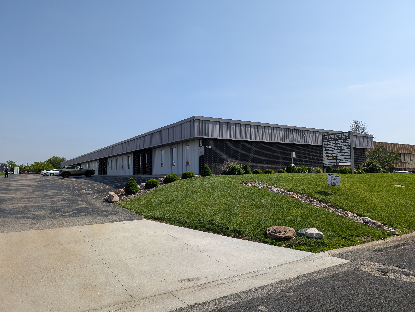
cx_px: 208
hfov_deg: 71.5
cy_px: 156
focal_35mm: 24
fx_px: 288
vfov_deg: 56.9
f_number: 1.68
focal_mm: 6.9
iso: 20
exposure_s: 1/1431
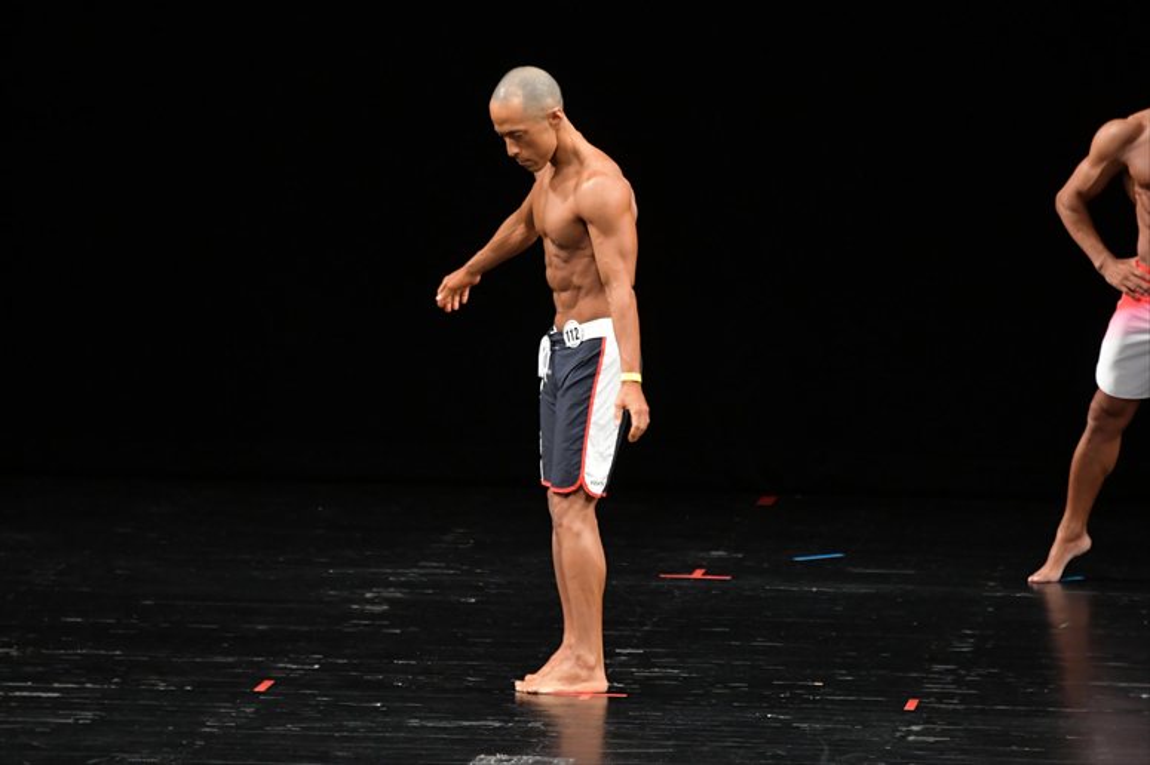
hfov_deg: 7.6
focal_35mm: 270
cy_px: 382
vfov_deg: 5.1
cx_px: 575
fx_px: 8621
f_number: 5.6
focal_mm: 180
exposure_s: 1/400
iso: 3200
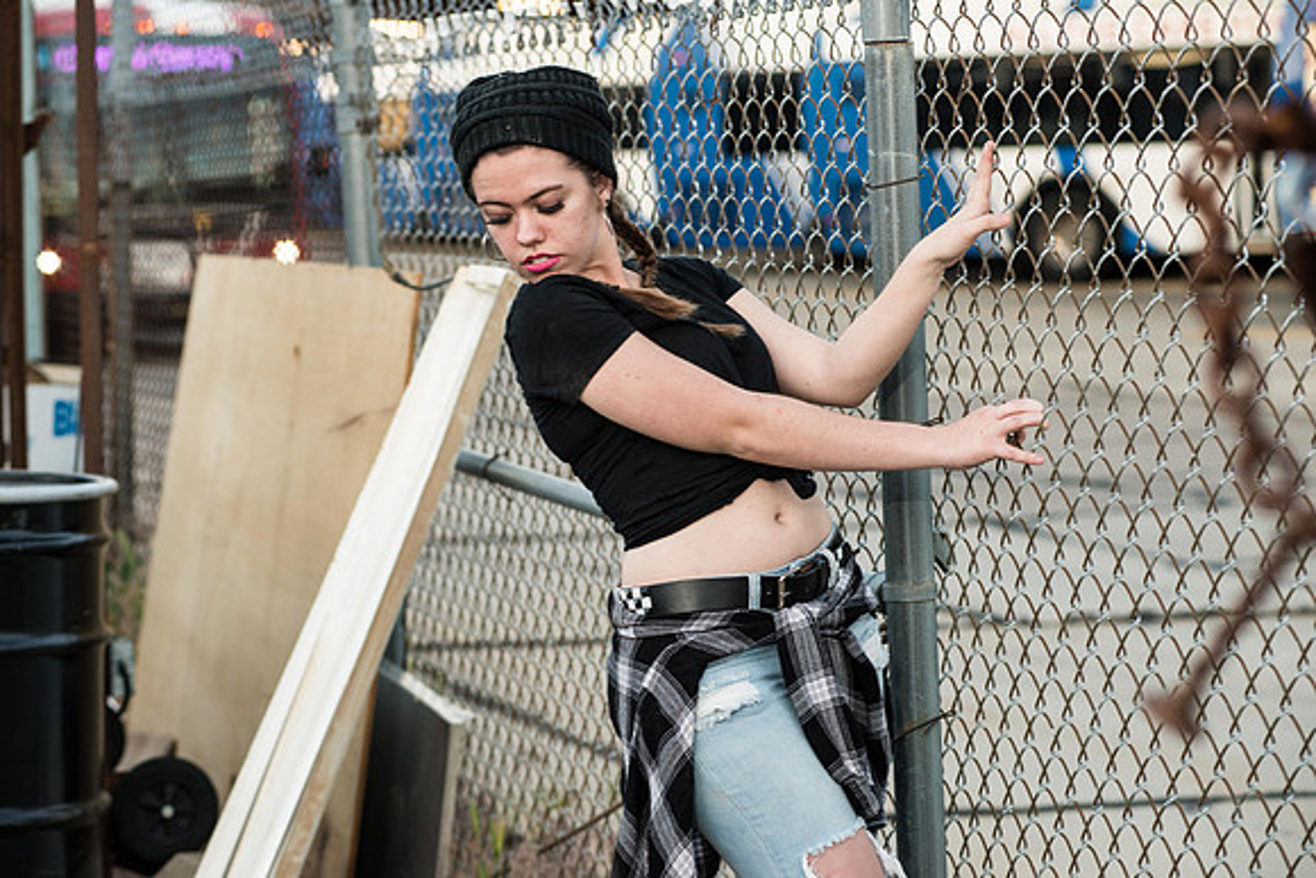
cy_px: 439
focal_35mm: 100
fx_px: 3656
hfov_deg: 20.4
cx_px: 658
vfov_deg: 13.7
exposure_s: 1/60
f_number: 5
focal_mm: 100
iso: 160
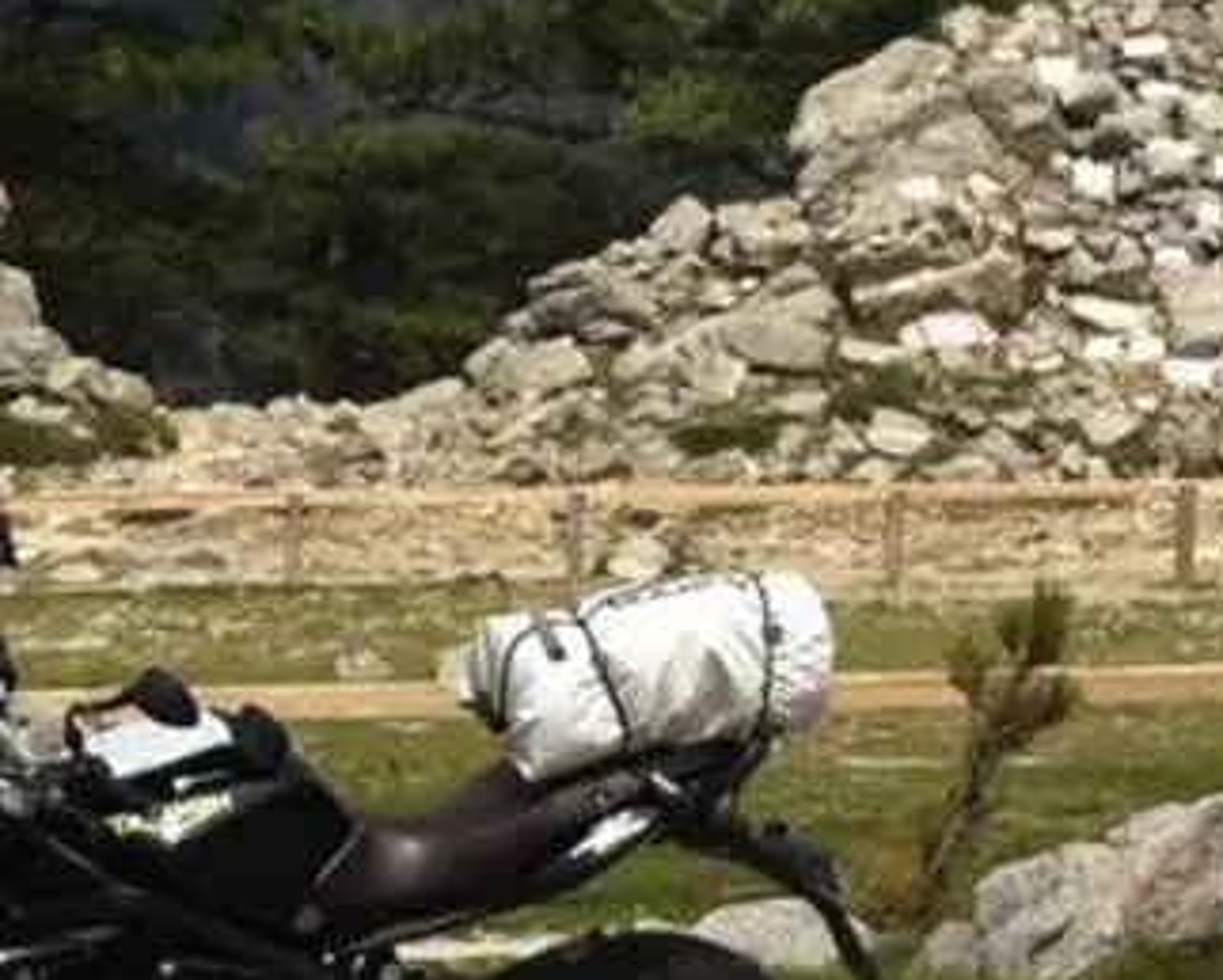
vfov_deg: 12.2
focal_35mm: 127
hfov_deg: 15.0
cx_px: 150
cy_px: 387
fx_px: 4600
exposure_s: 1/1885
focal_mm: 3.85
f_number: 2.8
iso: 80
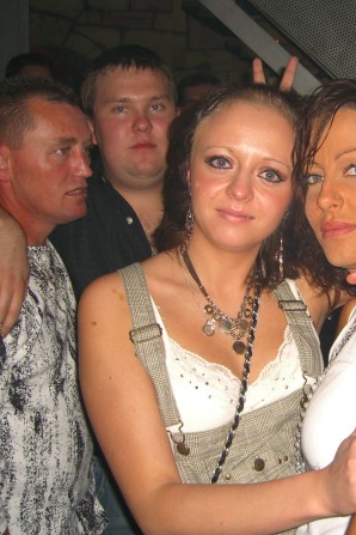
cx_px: 295
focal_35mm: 53
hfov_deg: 25.0
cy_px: 267
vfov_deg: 37.5
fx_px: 786
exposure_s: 1/60
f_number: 2.8
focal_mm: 7.9
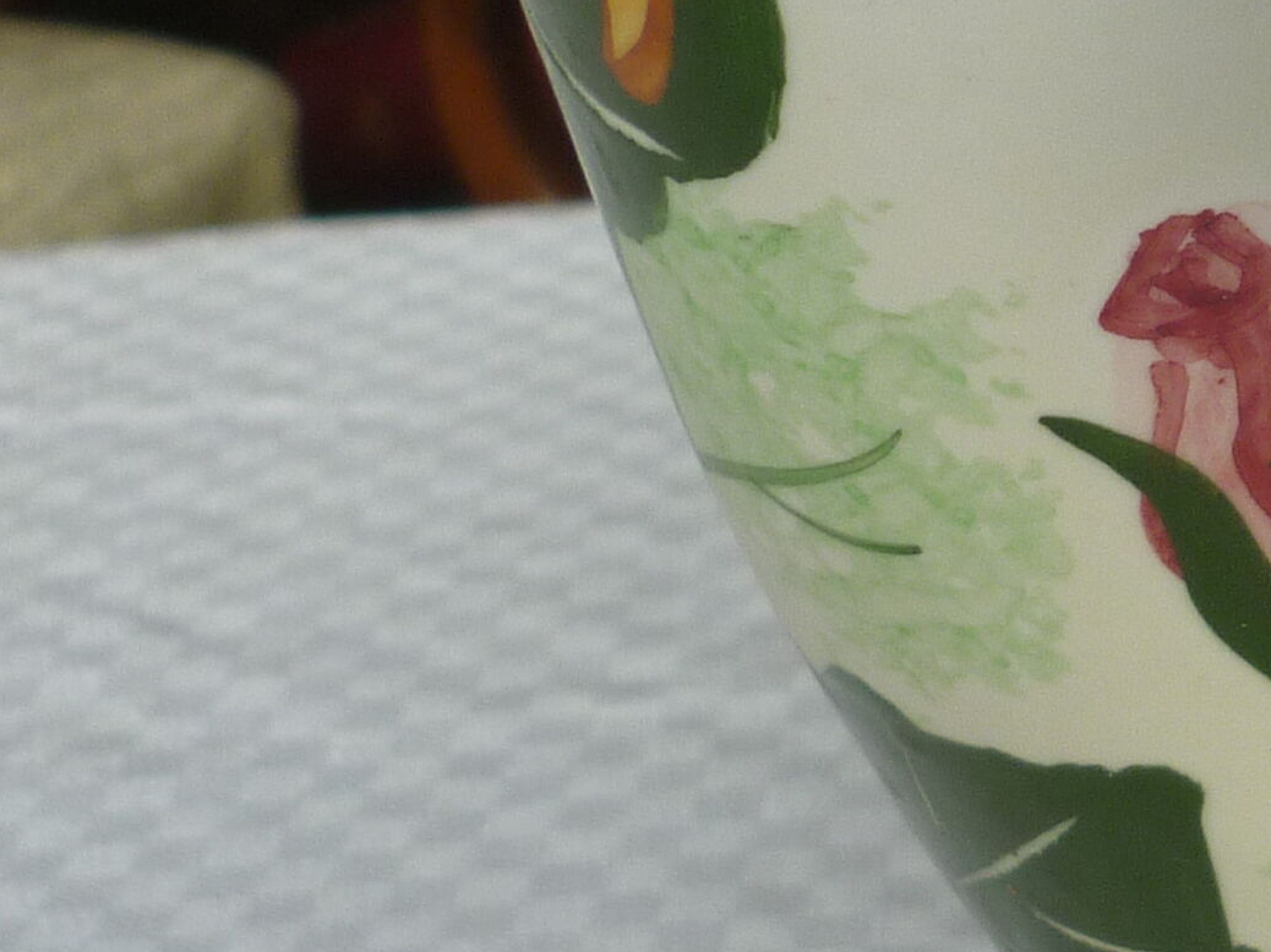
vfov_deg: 12.8
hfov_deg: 15.9
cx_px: 1774
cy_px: 438
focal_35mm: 116
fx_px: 4258
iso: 80
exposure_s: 1/80
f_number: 2.8
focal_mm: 5.5
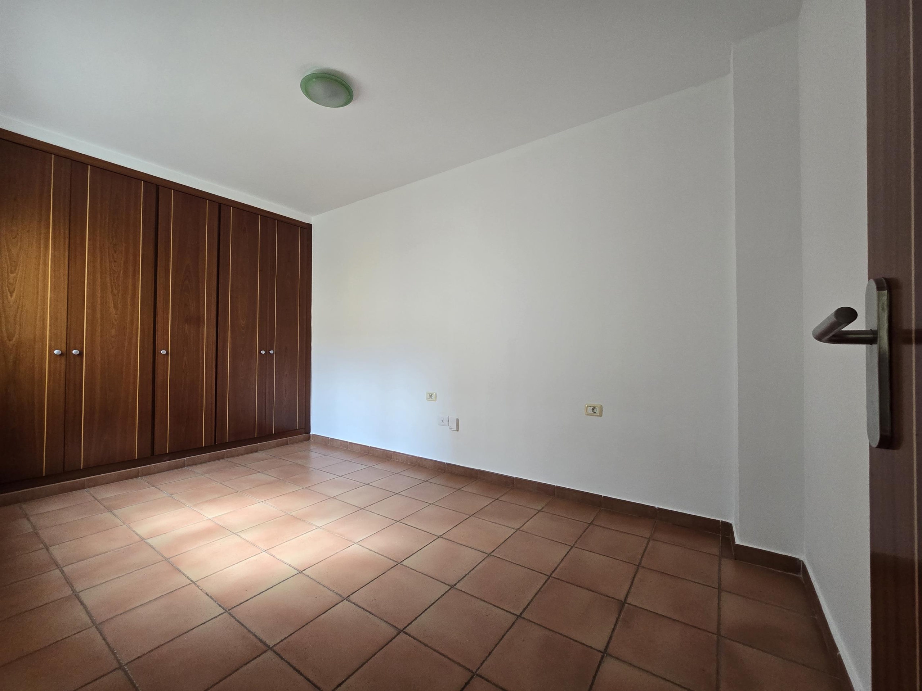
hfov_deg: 106.2
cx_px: 461
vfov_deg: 89.9
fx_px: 346
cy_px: 346
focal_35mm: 13
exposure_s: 1/100
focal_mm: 2.2
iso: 250
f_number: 2.2
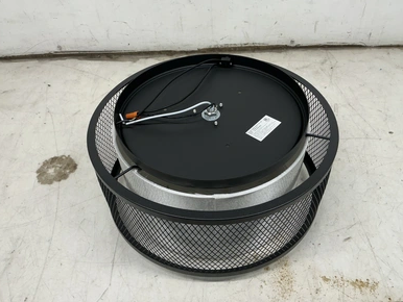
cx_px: 204
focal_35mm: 29
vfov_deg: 48.3
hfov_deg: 61.6
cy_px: 152
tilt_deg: -46.8
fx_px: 338
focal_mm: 3
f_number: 1.8
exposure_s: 1/120
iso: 40
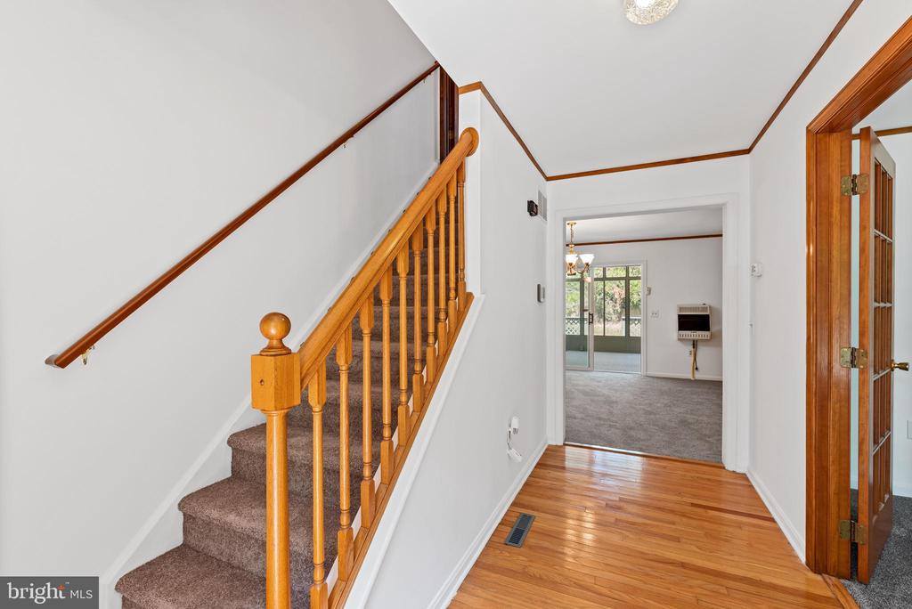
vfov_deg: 77.4
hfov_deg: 100.4
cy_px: 304
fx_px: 380
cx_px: 456
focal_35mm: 15
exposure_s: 1/10
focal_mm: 15
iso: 400
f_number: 6.7
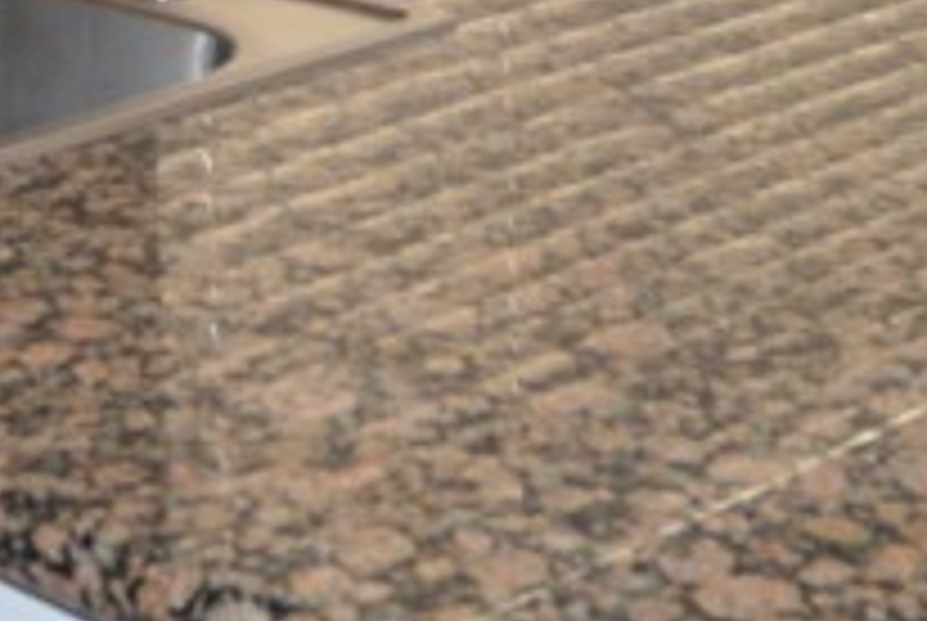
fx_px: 3043
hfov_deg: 17.0
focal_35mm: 118
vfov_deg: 11.5
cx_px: 18
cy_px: -45
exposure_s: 1/60
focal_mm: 10
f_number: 4
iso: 400
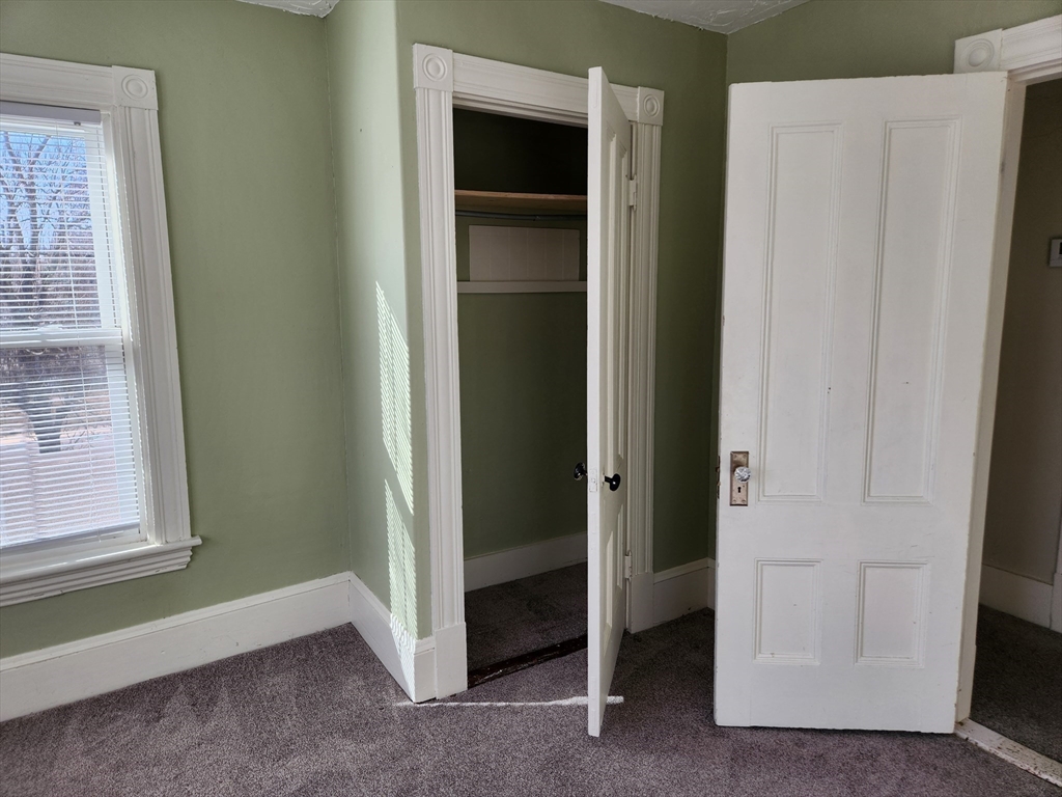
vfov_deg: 58.9
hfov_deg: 73.9
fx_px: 706
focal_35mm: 23
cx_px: 531
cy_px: 398
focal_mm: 5.4
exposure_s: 1/180
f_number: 1.8
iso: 50
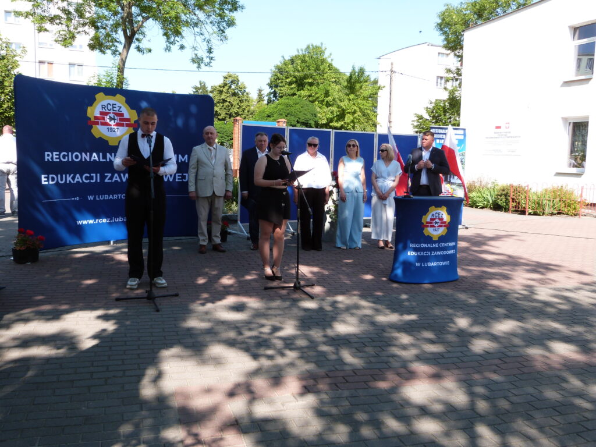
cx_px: 298
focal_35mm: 32
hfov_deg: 56.8
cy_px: 224
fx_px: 551
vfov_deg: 44.2
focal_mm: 5.7
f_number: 4
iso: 100
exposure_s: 1/250
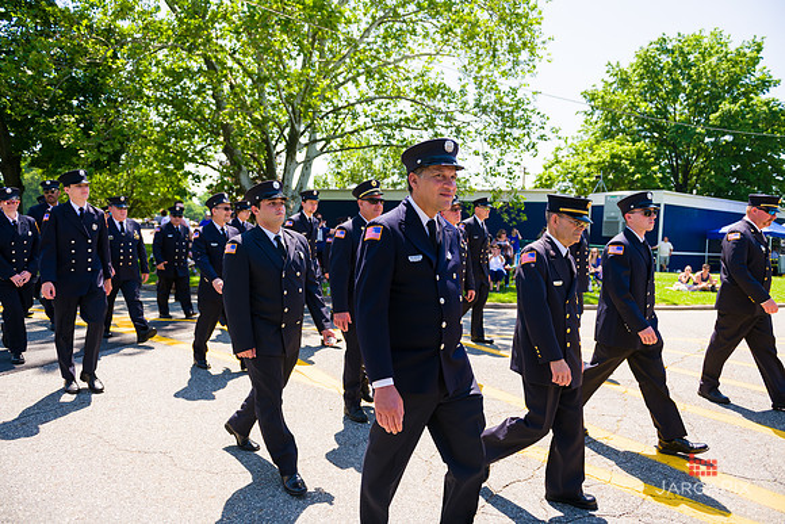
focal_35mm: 24
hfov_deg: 73.7
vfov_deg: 53.2
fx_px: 523
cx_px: 392
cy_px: 262
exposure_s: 1/1250
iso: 200
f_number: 5
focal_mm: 24
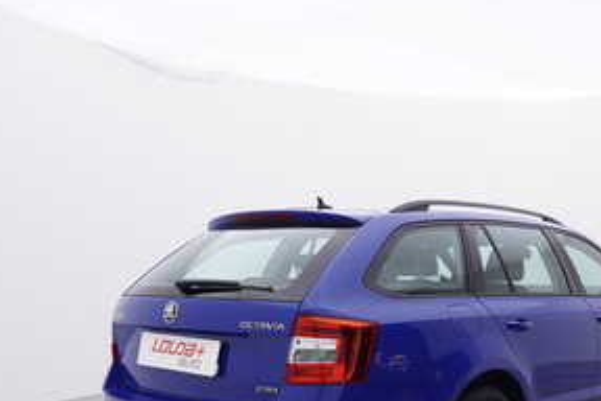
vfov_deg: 29.7
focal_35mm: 43
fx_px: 717
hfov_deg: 43.5
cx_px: 475
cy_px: 371
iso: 200
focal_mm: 15
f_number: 5
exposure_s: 1/80
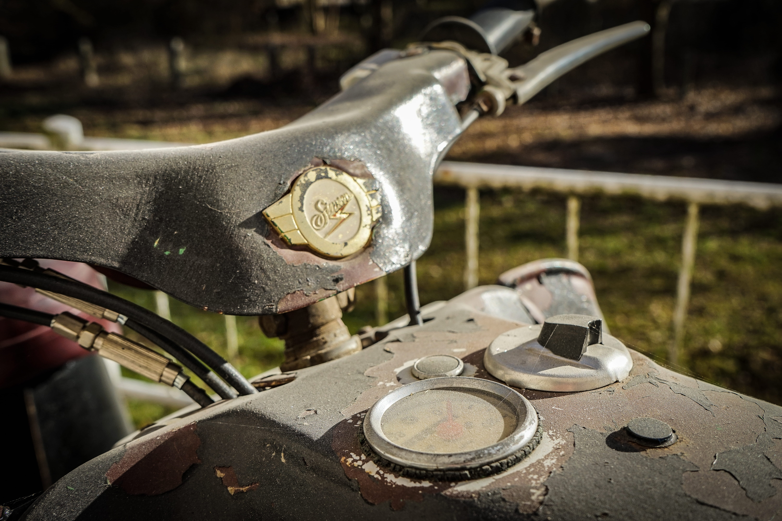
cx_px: 391
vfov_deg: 41.1
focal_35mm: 32
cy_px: 260
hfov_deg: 58.7
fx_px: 695
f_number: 8
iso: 100
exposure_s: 1/250
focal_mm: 32
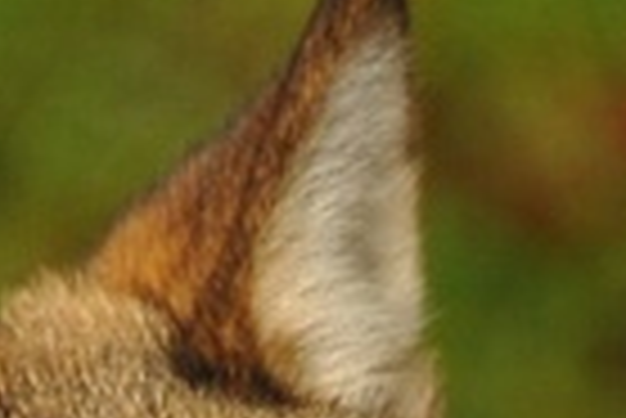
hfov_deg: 0.4
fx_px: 87539
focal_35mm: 5029
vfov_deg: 0.3
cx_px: 640
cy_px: 1312
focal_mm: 700
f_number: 5.6
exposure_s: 1/1600
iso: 800
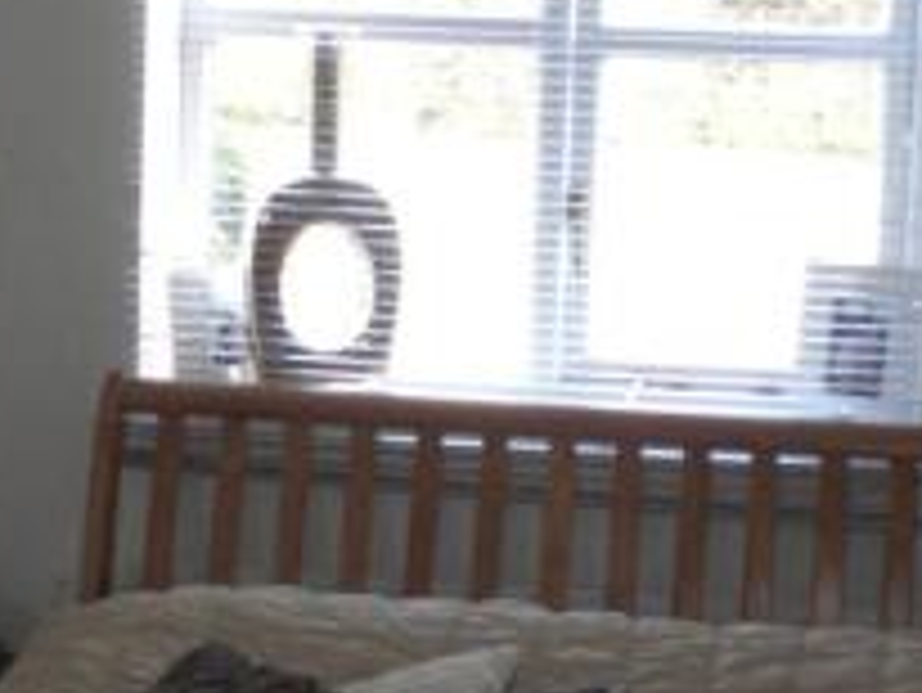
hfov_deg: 18.2
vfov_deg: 13.7
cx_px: 461
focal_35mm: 108
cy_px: 412
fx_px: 2878
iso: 200
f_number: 3.1
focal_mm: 6.3
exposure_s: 1/50
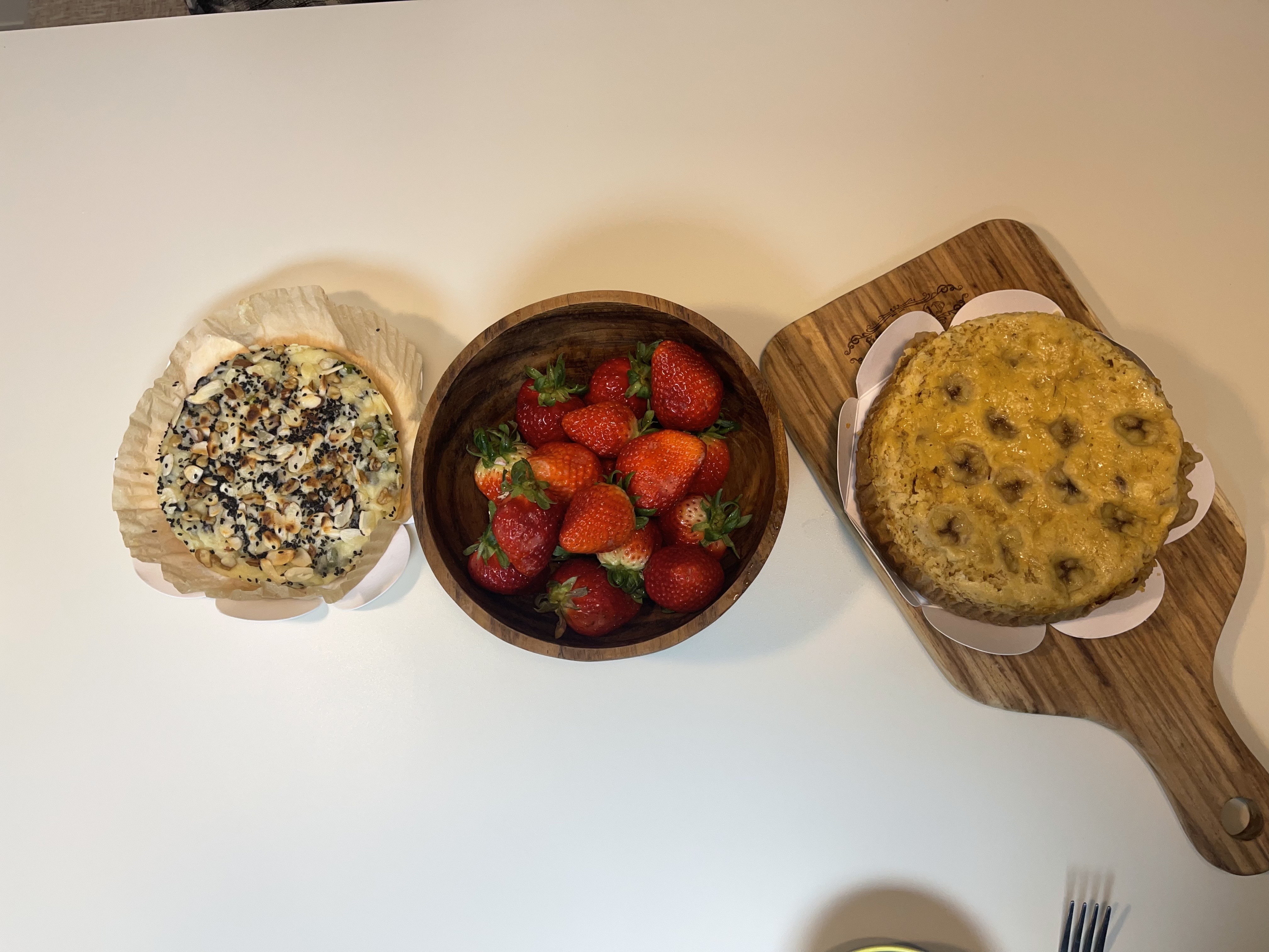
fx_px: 953
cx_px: 634
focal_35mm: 26
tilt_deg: -75.8
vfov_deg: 53.1
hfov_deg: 67.3
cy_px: 476
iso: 64
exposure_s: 1/120
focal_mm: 5.1
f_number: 1.6
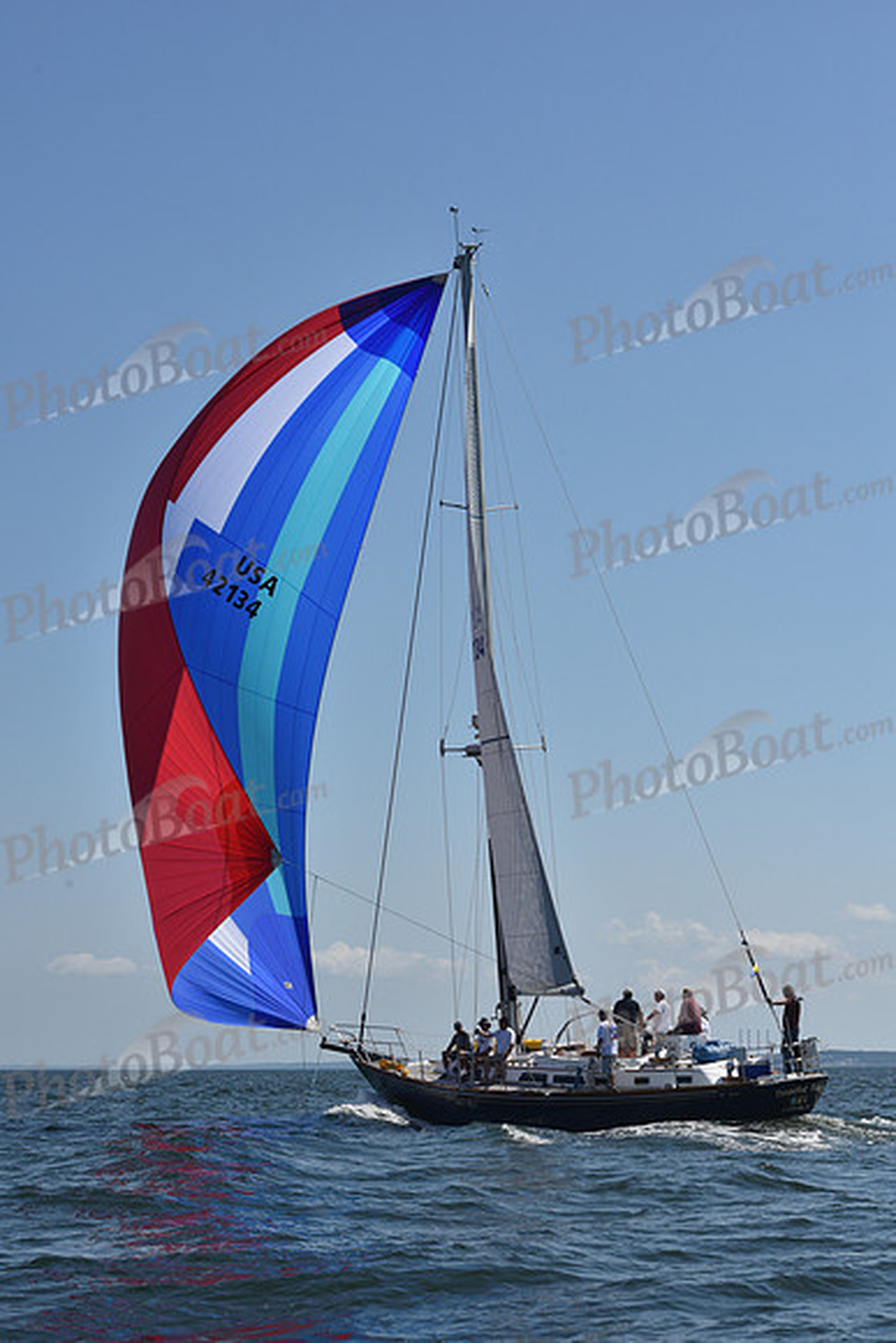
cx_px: 448
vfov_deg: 28.8
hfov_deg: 19.5
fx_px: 2612
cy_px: 672
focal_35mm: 70
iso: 320
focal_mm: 70
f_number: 10
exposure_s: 1/1250
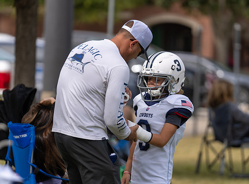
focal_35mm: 373
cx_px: 139
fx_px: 2669
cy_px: 116
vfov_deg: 3.9
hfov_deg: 5.3
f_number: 2.8
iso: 100
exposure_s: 1/1600
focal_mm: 200
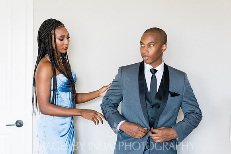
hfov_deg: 36.2
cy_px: 77
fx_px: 353
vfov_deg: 24.6
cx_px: 116
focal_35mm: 55
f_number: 2.8
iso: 800
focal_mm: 55
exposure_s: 1/125
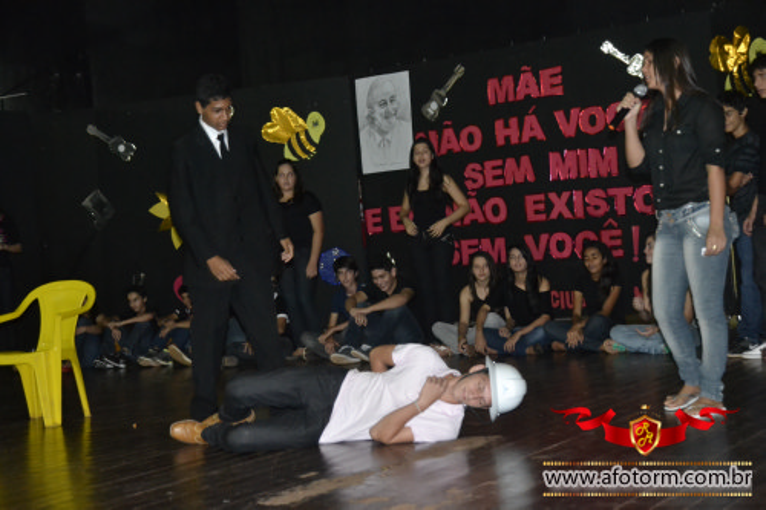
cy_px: 255
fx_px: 1276
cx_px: 383
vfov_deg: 22.6
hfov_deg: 33.4
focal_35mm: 60
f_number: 4.5
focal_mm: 40
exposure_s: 1/60
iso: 3200
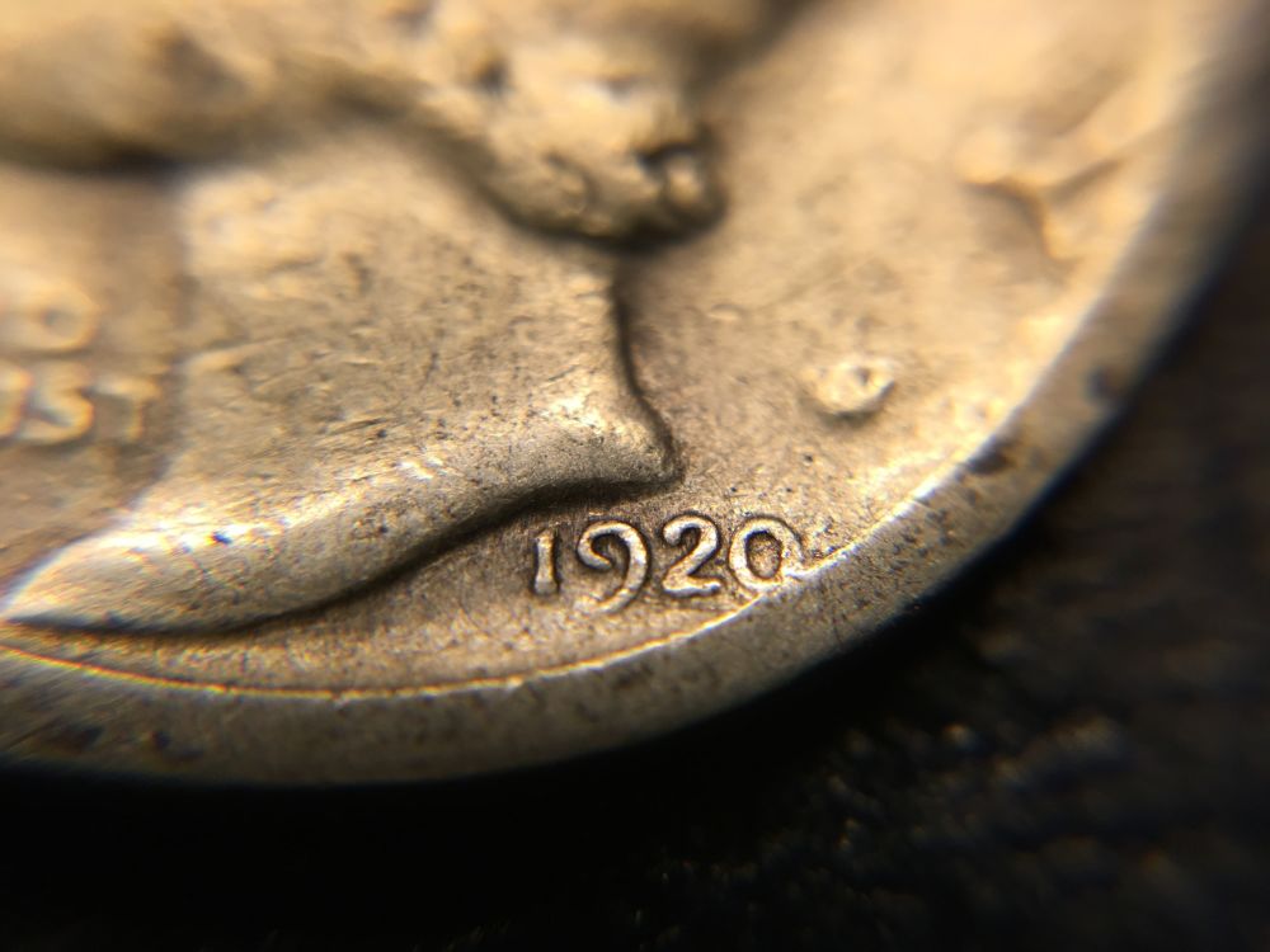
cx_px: 635
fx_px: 1064
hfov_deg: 61.7
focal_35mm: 29
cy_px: 476
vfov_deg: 48.2
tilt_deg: -69.8
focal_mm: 4.15
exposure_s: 1/100
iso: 40
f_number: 2.2
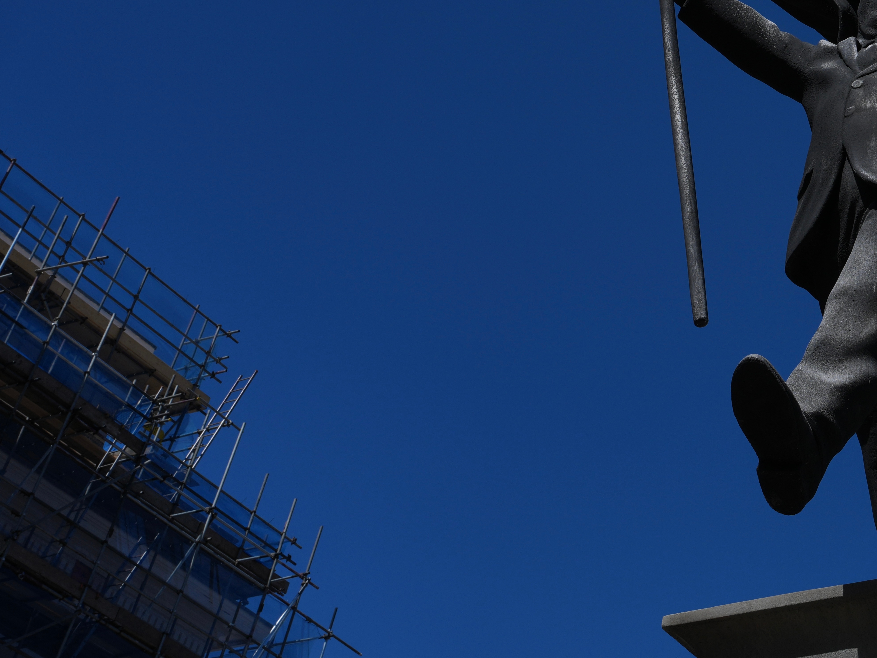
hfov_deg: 28.4
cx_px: 825
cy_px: 102
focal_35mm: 65
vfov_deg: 22.2
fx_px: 1647
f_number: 11
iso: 100
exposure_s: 1/500
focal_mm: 34
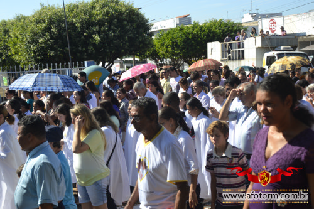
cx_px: 157
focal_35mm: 57
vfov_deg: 23.8
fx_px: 497
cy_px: 104
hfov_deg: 35.1
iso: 100
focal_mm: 38
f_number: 8
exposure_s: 1/250
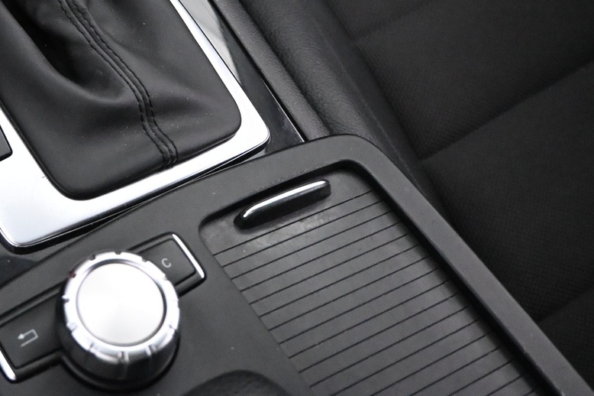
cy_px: 25
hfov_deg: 36.6
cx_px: 35
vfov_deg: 25.9
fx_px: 825
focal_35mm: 50
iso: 7200
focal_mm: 16
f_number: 3.5
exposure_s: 1/60
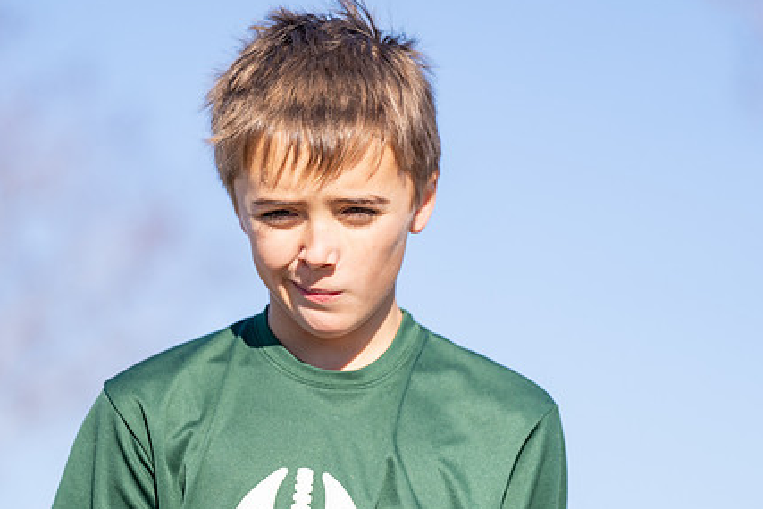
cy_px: 292
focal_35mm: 223
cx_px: 329
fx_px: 4728
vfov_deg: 6.2
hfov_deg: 9.2
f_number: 2.8
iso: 100
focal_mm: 164
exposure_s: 1/1600
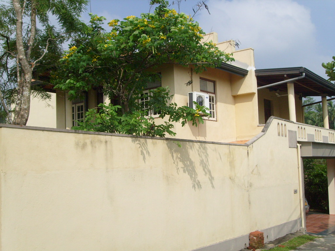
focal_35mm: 43
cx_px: 168
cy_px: 126
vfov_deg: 33.6
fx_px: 416
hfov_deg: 43.9
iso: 80
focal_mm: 7.2
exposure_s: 1/350
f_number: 7.7
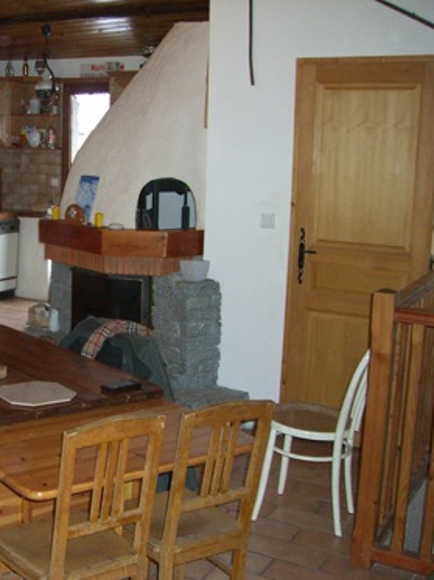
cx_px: 58
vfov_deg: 37.5
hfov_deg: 27.6
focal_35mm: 51
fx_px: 854
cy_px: 290
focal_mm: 6.2
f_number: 2.7
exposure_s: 1/60
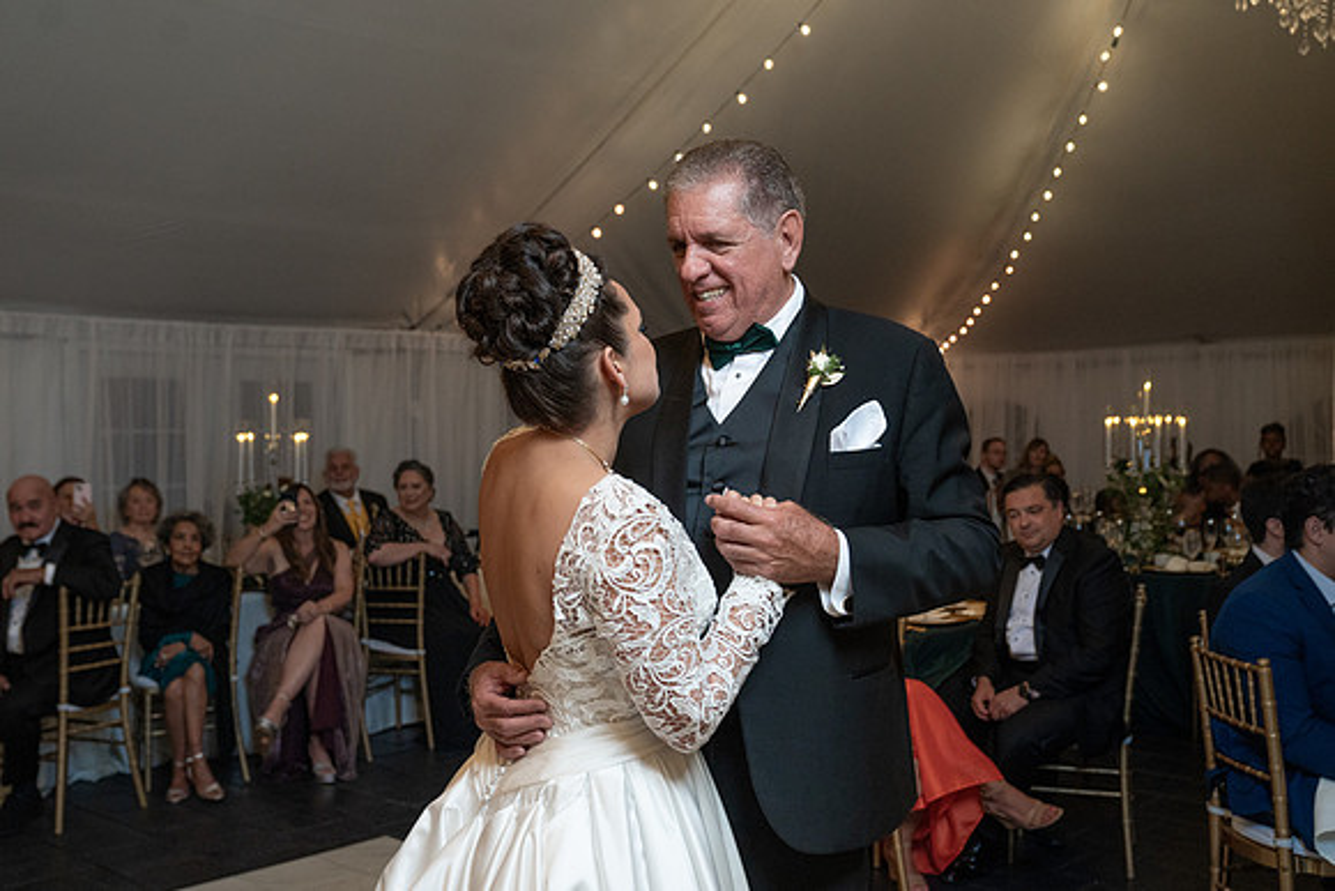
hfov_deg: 50.7
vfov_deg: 35.1
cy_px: 469
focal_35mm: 38
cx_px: 632
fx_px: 1407
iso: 2000
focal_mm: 36
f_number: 4
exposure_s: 1/200
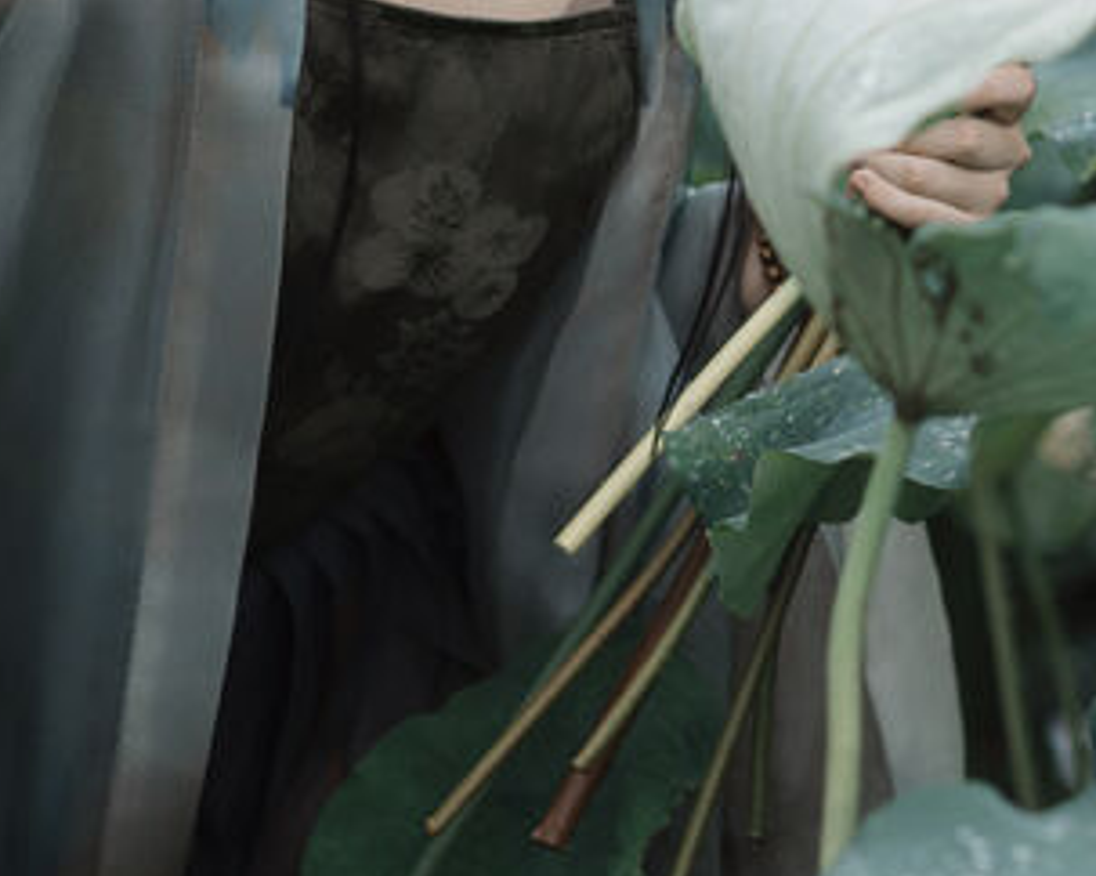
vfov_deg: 4.9
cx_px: 723
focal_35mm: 316
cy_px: 83
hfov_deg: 6.1
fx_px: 10244
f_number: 2.2
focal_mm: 85
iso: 100
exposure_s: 1/640
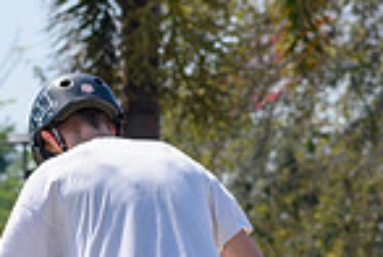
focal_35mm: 773
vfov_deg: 1.8
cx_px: -113
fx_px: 8241
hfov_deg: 2.7
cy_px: 413
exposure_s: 1/800
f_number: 7.1
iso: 200
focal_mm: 130
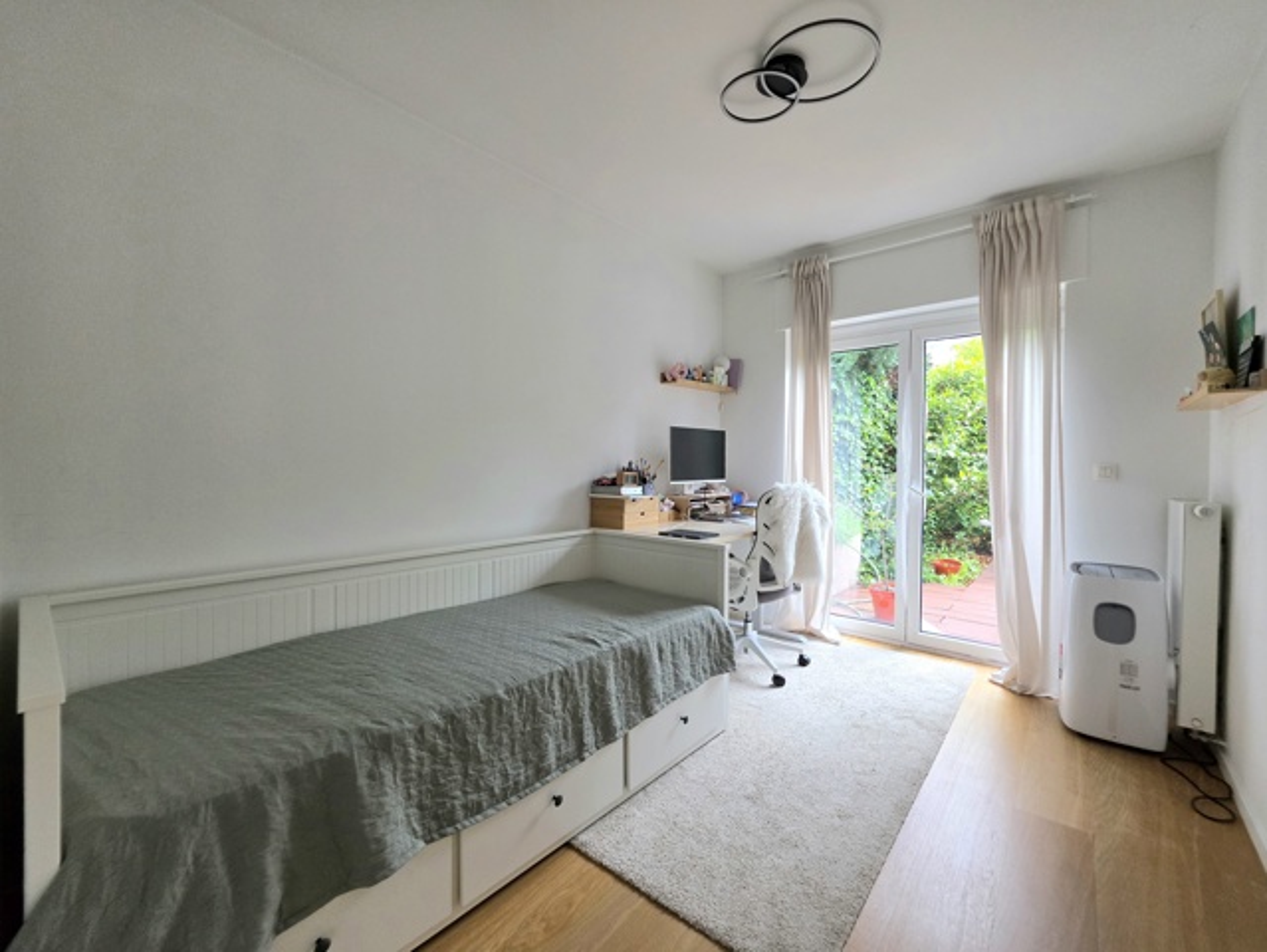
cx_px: 634
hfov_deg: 106.1
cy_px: 476
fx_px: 476
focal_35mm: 13
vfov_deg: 90.0
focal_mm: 2.2
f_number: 1.9
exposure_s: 1/370
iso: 200
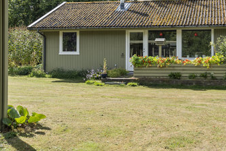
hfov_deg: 39.0
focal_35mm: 50
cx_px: 155
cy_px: 44
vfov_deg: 26.8
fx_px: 314
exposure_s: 1/160
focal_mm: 28
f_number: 8
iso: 200
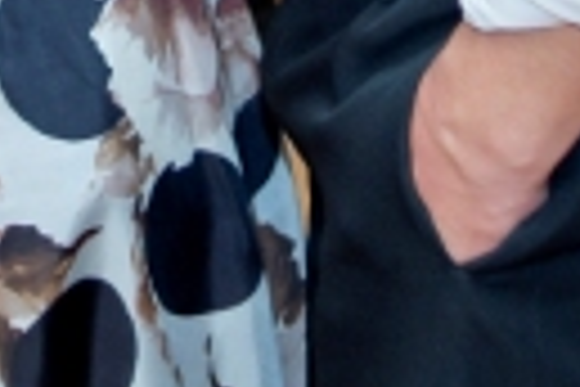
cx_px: -22
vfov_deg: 4.8
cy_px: -709
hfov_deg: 7.4
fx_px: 4462
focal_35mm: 277
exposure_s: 1/320
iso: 320
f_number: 2.8
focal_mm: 35
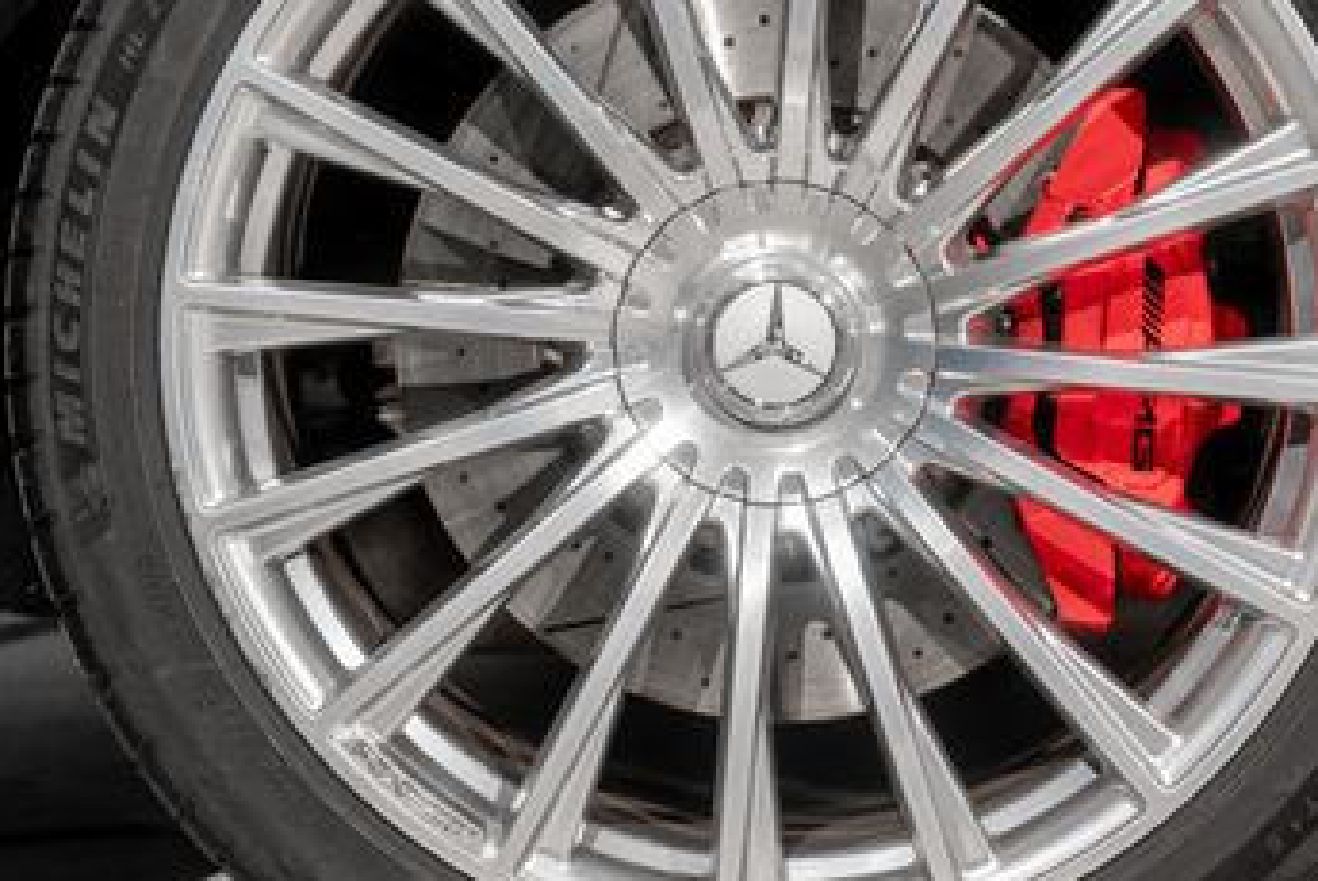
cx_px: 785
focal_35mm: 106
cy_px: 358
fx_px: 3884
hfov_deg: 19.2
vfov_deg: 12.9
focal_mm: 57
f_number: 5.6
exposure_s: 1/50
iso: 320
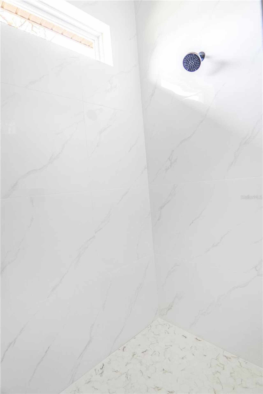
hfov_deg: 67.4
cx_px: 132
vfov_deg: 90.0
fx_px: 197
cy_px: 197
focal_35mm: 18
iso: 125
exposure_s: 1/30
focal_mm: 12
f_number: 2
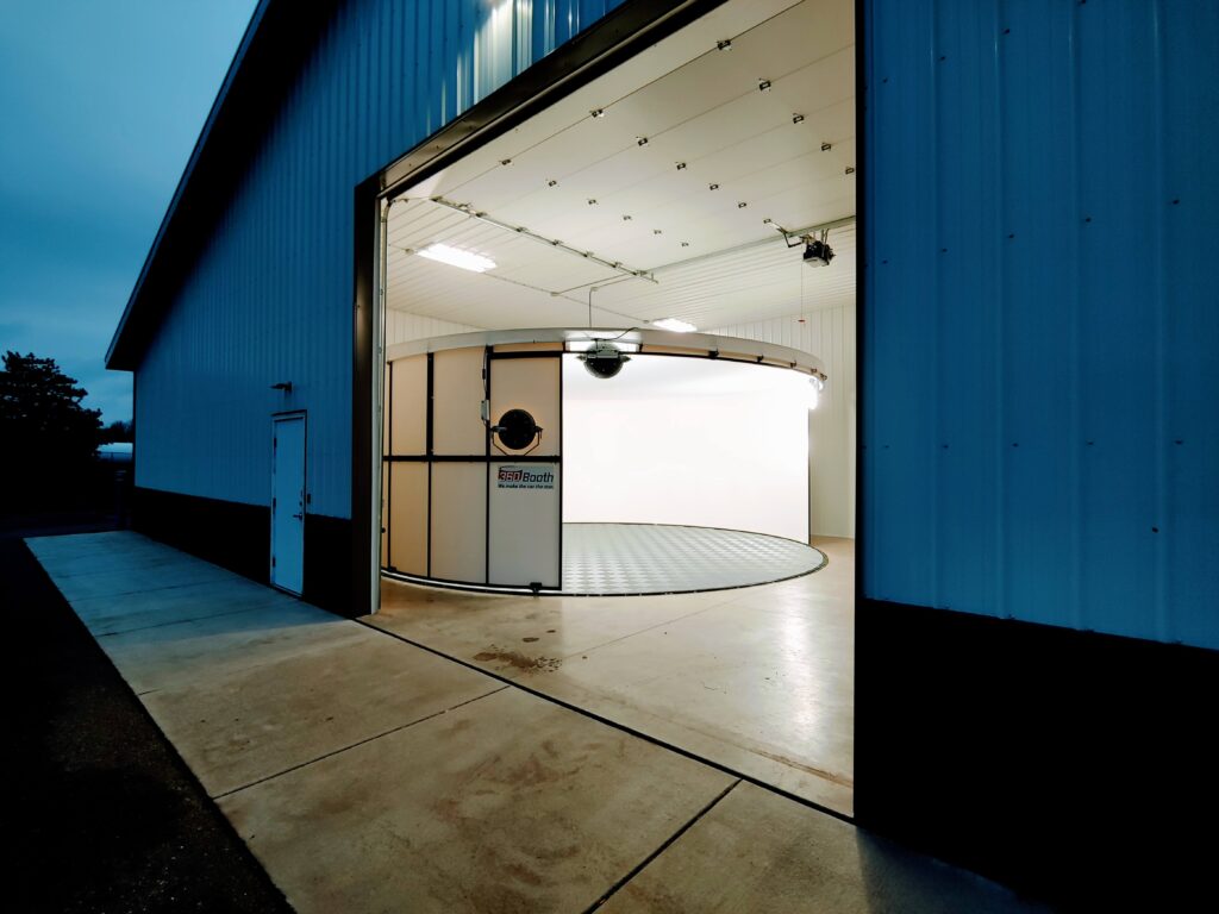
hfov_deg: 94.5
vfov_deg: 78.1
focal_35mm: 16
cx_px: 610
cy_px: 457
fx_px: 563
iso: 50
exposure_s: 1/60
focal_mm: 2.18
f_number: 1.9
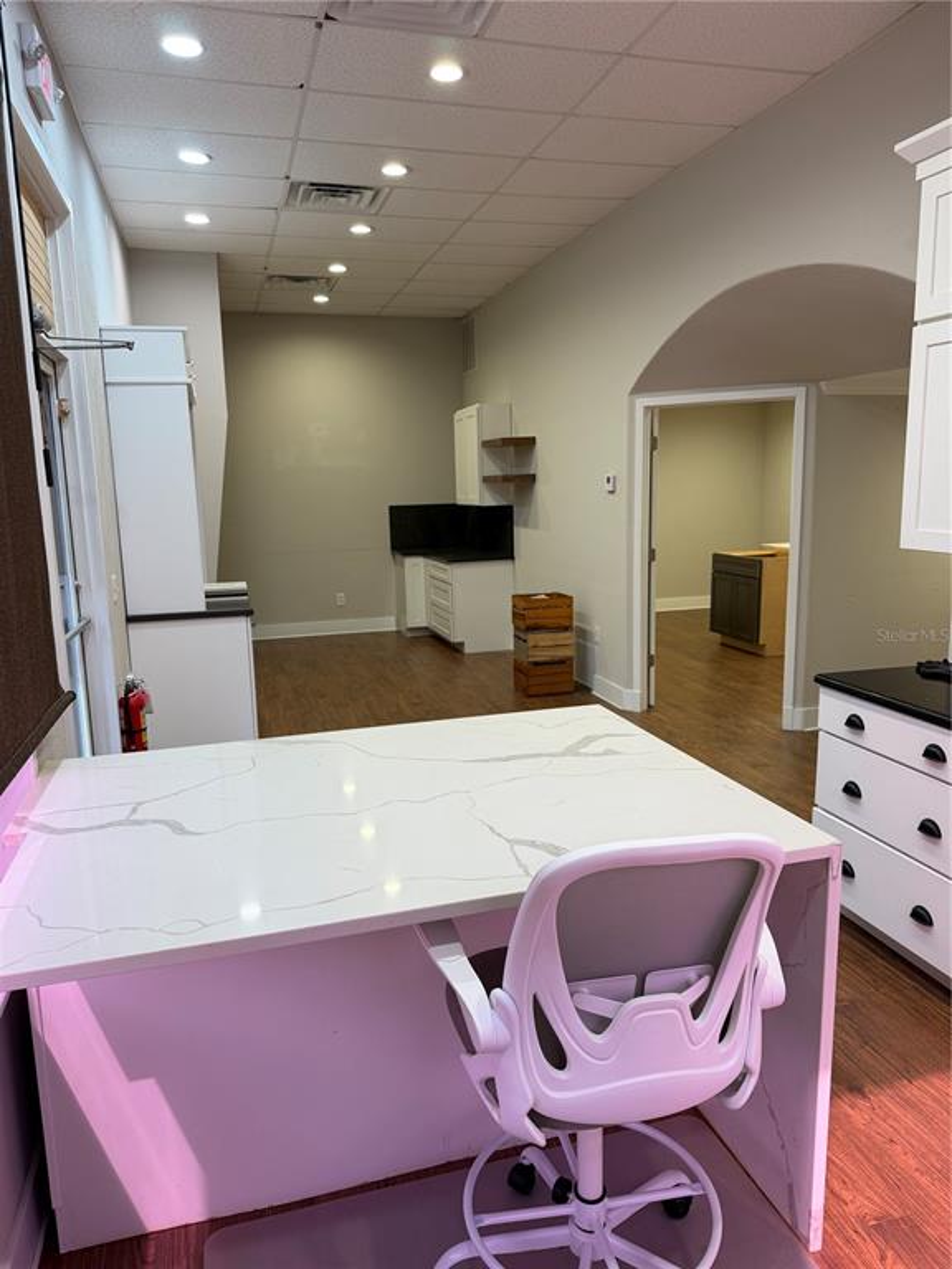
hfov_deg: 56.8
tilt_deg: -9.7
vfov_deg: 71.6
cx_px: 476
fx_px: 880
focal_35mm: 24
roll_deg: +1.2
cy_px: 634
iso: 125
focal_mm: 6.76
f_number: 1.78
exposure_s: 1/120
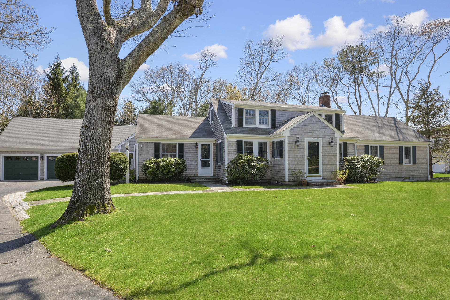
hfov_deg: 84.0
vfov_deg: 62.0
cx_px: 225
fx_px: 250
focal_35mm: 20
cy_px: 150
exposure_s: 1/200
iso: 100
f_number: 6.3
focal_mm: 20
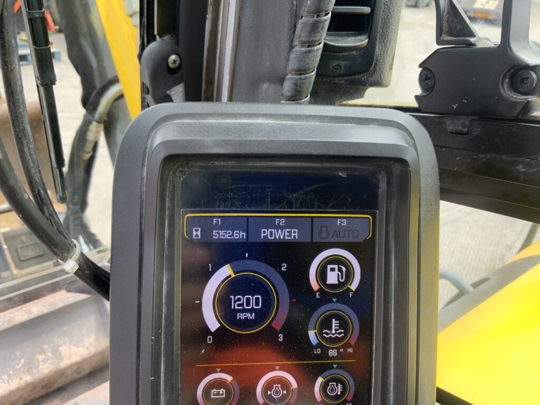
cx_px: 270
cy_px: 202
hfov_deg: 61.7
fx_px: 452
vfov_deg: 48.2
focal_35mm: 29
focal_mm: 3
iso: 25
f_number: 1.8
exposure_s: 1/122
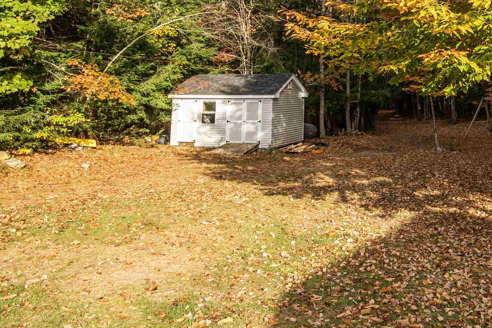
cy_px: 3
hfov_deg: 49.9
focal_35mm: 36
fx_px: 492
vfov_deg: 33.8
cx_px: 396
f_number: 5.6
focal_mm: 16
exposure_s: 1/60
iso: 100
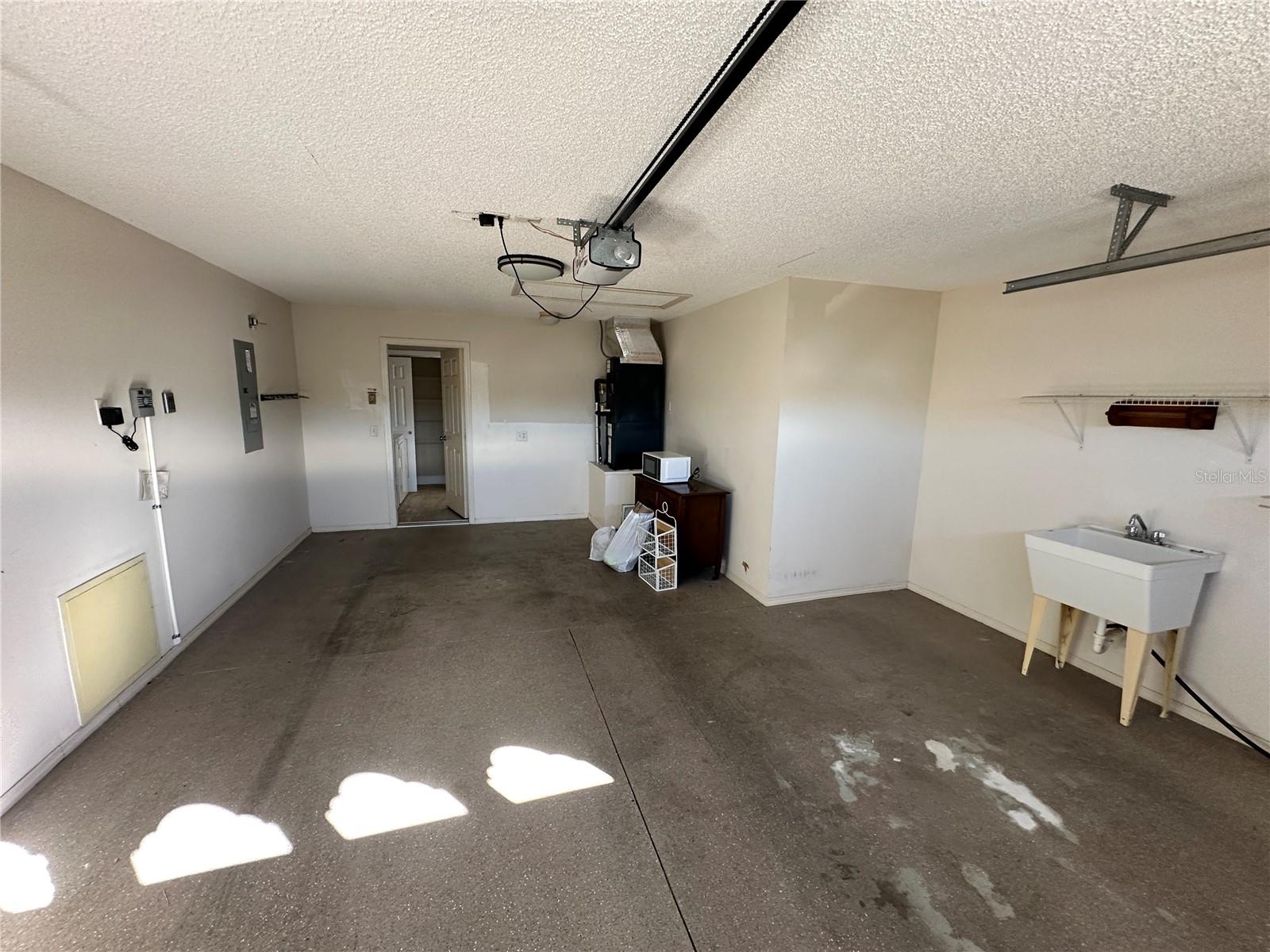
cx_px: 635
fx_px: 514
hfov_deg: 102.1
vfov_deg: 85.7
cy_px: 476
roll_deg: -1.2
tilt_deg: -9.6
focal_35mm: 14
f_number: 2.2
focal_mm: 2.22
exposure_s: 1/99
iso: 200
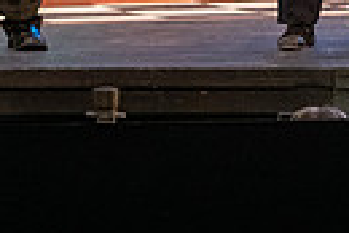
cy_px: -242
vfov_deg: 3.6
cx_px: 325
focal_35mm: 384
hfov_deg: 5.4
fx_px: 3727
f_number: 3.5
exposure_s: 1/200
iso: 2500
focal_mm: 86
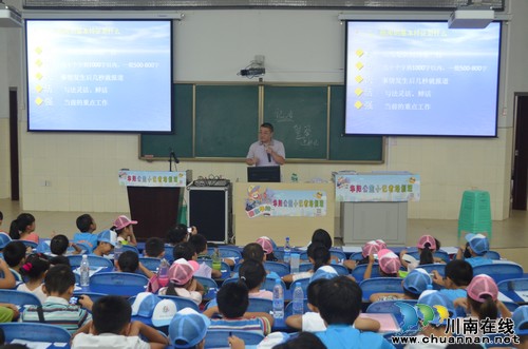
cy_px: 174
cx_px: 264
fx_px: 768
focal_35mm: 52
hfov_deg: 37.9
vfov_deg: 25.6
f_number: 5
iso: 1250
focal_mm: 35
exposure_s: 1/30
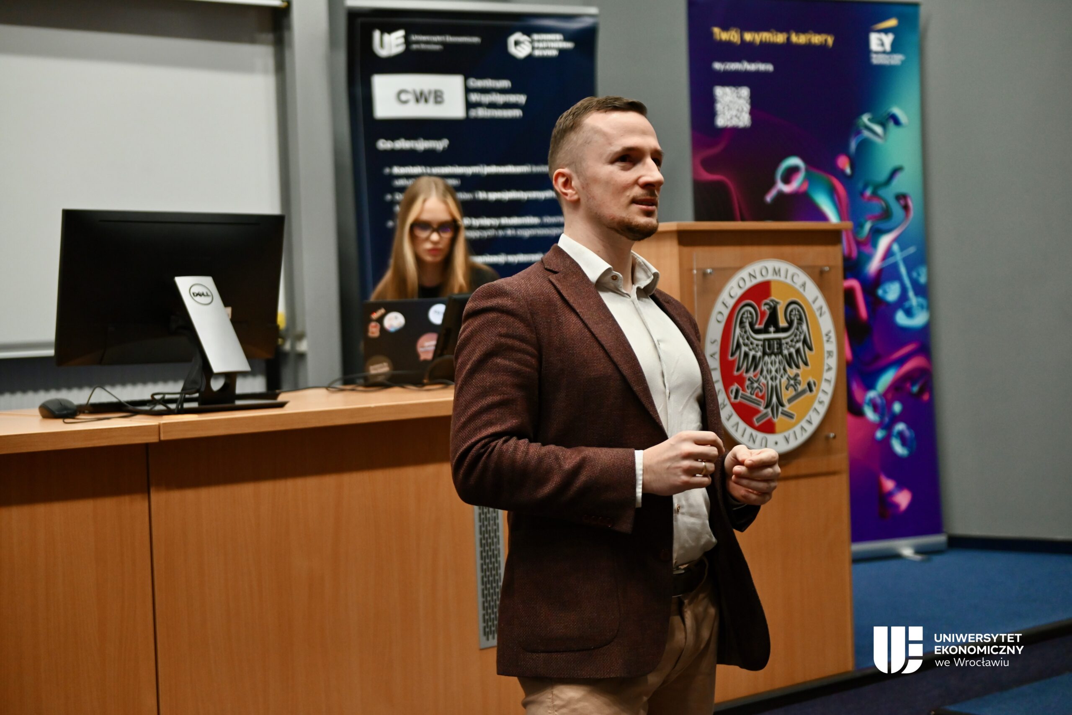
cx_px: 536
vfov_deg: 22.6
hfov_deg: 33.4
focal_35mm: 60
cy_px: 358
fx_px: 1787
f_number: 2.8
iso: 2000
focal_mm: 60
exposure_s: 1/100
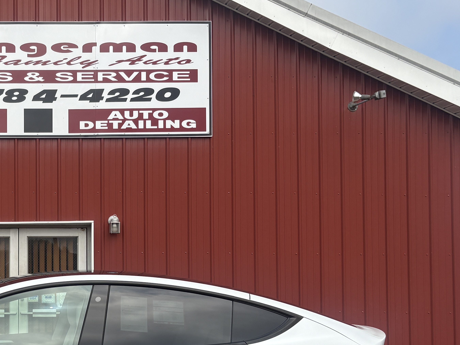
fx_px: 731
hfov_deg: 33.0
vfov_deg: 26.3
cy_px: 250
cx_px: 37
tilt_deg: +1.2
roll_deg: +0.5
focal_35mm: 55
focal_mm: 5.96
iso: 50
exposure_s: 1/2985
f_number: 1.6
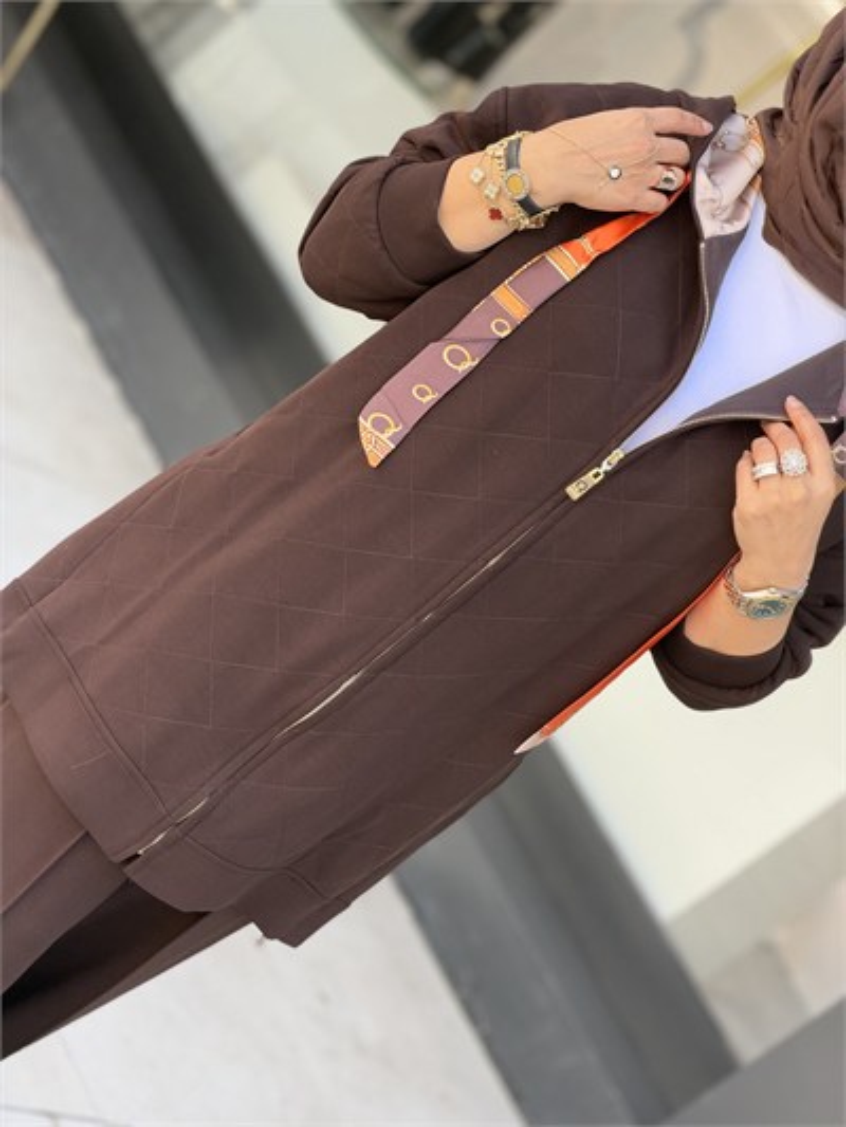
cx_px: 423
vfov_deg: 19.6
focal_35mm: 100
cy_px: 564
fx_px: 3257
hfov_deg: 14.8
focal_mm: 16.89
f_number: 2.8
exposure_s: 1/121
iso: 125
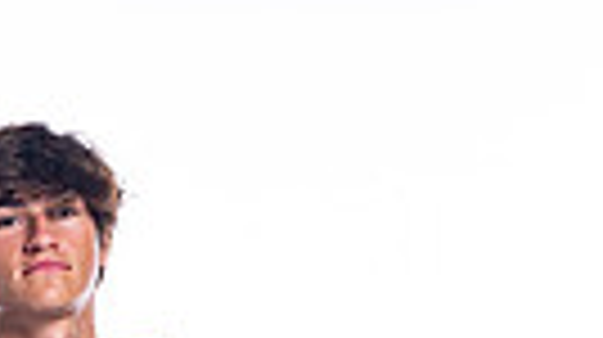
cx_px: 108
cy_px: 892
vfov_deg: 3.4
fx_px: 5637
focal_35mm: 353
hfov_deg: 6.1
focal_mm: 100
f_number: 6.3
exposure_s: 1/250
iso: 400
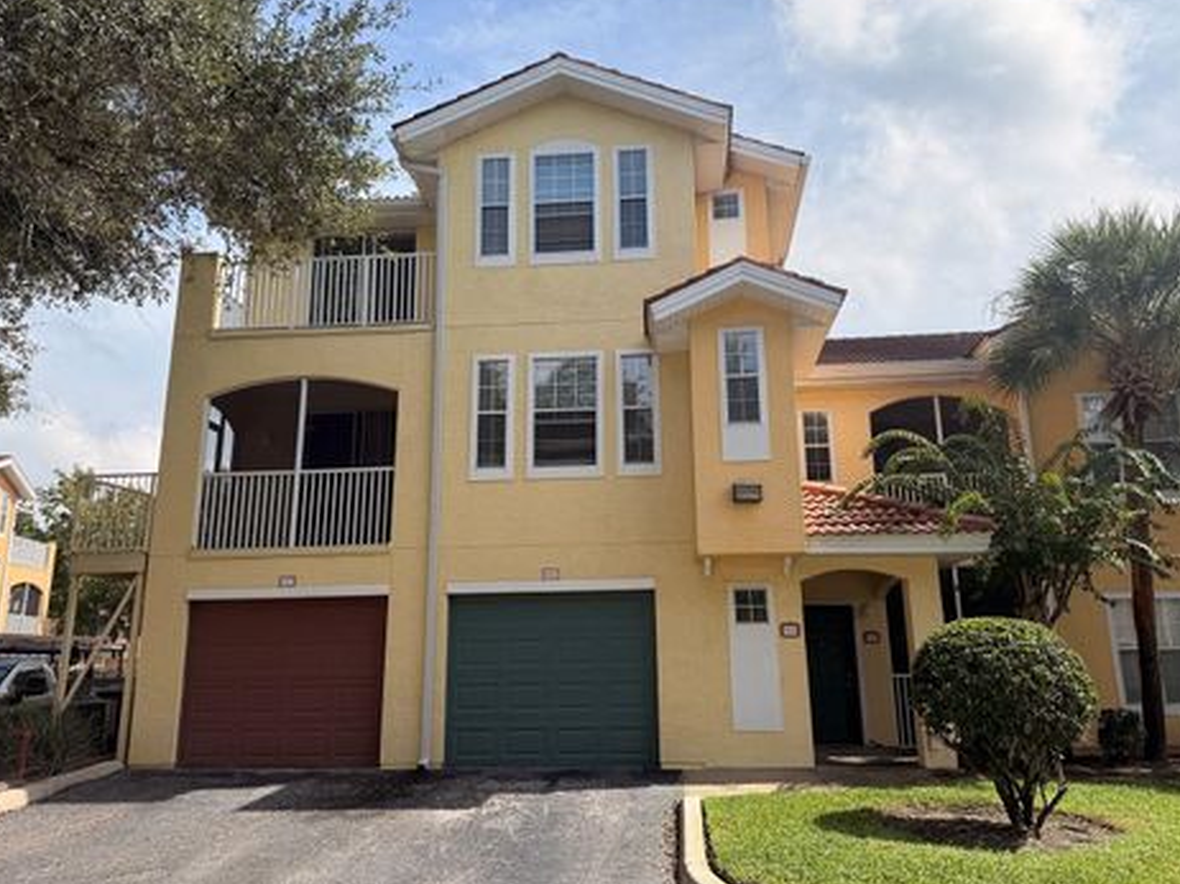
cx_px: 605
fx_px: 886
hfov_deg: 67.3
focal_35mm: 26
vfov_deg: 53.0
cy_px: 441
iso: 125
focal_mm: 6.76
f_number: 1.78
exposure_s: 1/5714
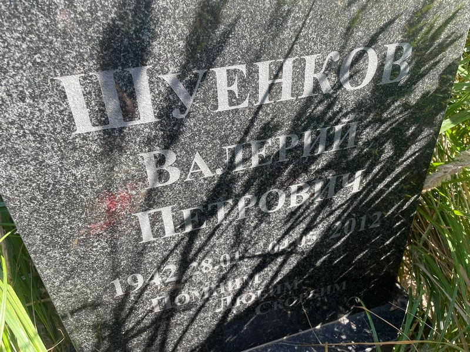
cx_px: 235
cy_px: 176
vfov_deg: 53.1
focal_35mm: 26
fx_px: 353
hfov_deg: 67.3
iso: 32
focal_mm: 4.2
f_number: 1.6
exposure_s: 1/390
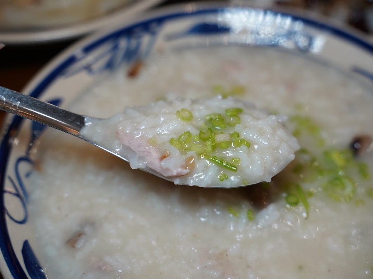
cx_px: 194
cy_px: 139
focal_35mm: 82
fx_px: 883
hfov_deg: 23.8
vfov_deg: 18.0
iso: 160
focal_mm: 75
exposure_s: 1/80
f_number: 4
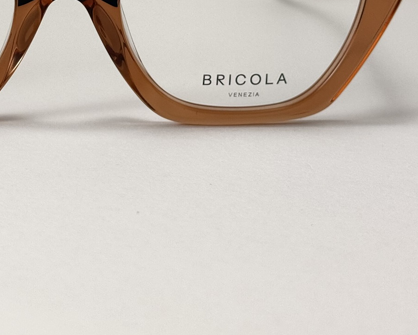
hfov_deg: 18.0
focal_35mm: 106
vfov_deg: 14.3
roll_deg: -0.2
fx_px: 1311
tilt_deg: -10.7
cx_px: 93
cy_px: 13
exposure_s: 1/242
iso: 64
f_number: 1.78
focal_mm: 6.76
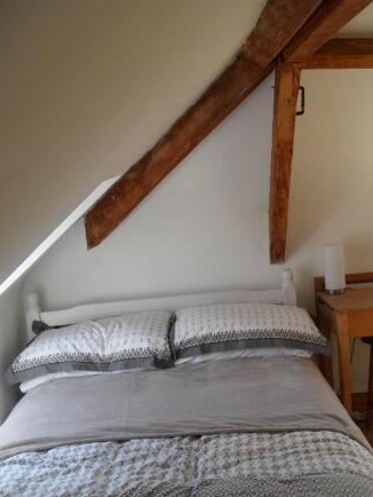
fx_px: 675
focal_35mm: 47
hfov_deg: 29.9
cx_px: 318
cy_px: 248
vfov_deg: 40.4
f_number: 3.2
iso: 100
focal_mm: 6.3
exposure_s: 1/180
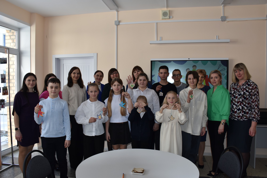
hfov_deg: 67.4
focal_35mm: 27
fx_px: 200
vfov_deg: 47.9
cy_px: 89
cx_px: 134
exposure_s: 1/125
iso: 250
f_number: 5.6
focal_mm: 18
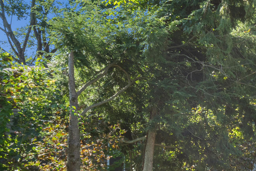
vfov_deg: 17.3
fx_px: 540
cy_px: 188
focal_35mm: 76
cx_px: 280
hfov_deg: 24.8
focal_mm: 33
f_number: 8
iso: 800
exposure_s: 1/320
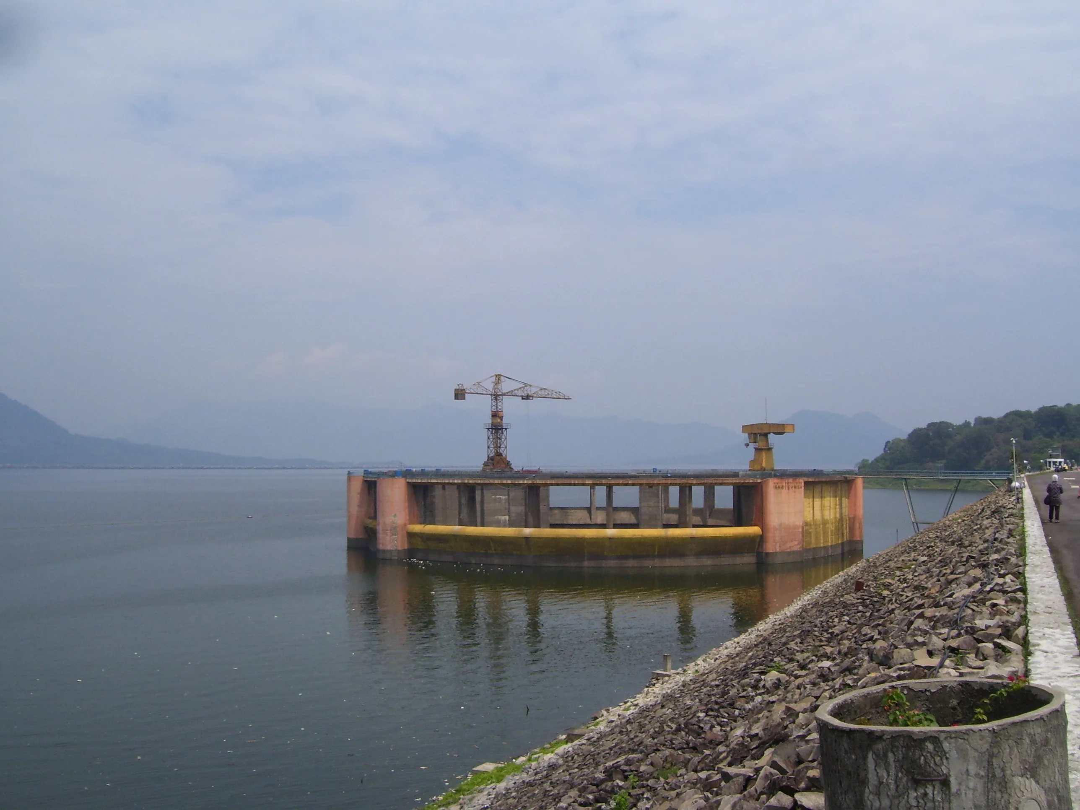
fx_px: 1154
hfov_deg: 50.1
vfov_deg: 38.7
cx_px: 540
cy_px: 405
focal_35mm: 37
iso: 80
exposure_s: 1/1000
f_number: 4.8
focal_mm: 6
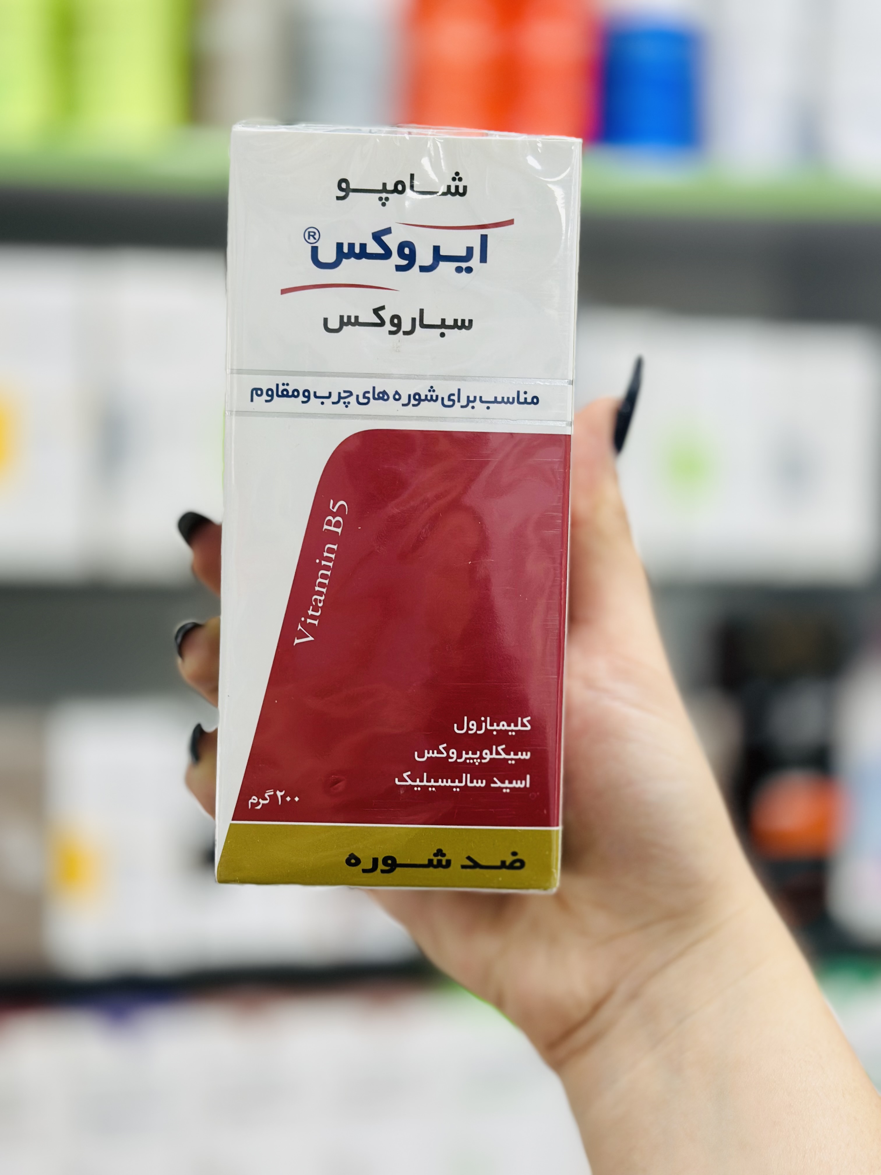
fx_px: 1629
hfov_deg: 30.3
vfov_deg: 39.7
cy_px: 588
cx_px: 440
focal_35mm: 48
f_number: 1.78
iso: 100
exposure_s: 1/100
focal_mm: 6.86
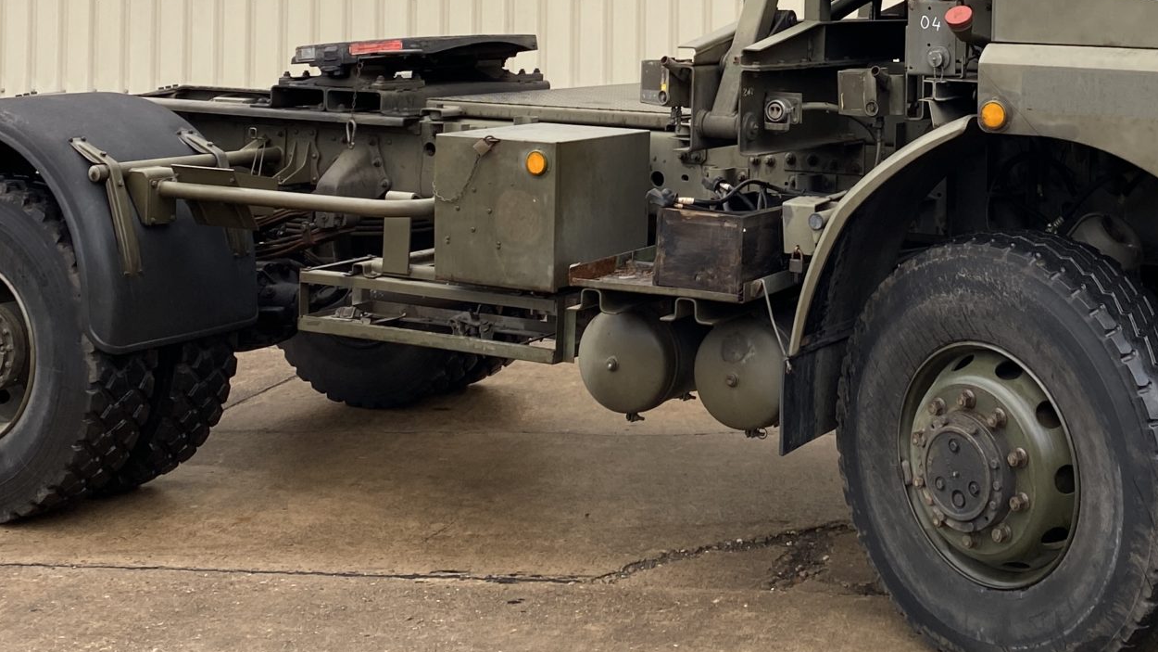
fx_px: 1781
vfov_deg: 20.0
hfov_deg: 35.1
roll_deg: +0.1
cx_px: 888
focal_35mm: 58
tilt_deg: +3.1
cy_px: -26
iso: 32
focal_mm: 4.25
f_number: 1.8
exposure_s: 1/138
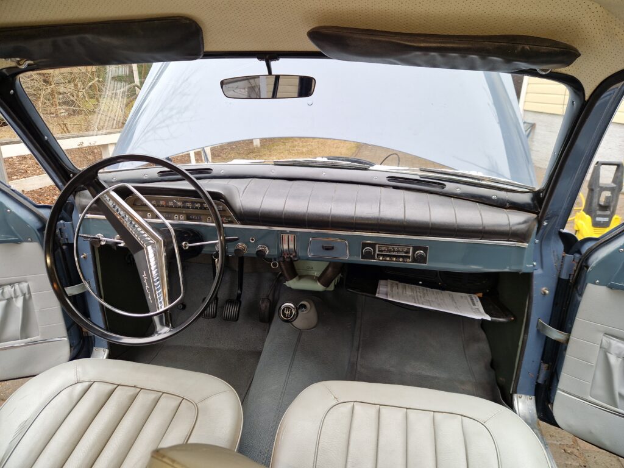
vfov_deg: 58.9
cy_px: 234
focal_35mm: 23
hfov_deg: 73.9
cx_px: 312
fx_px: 415
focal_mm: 5.4
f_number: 1.8
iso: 80
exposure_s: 1/180
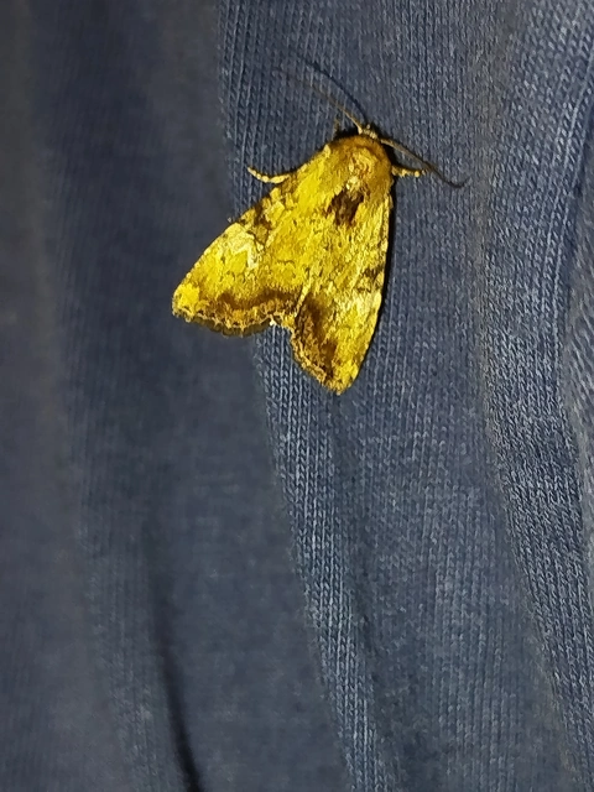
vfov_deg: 23.3
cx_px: 297
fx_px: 1922
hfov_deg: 17.6
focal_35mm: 84
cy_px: 396
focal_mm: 5.31
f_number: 1.7
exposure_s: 1/33
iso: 160
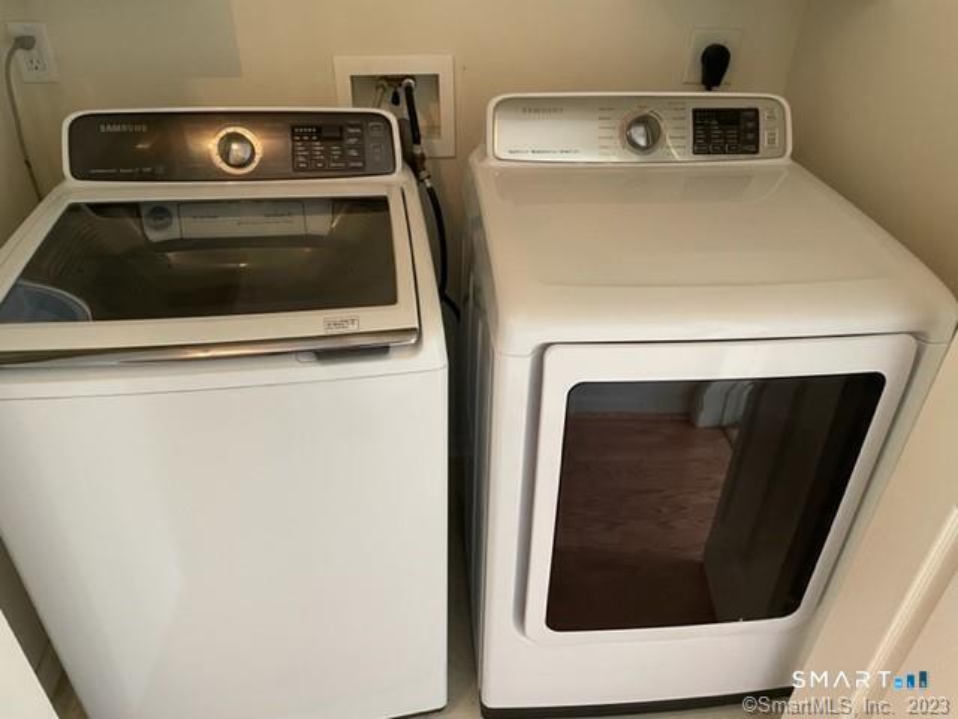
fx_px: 720
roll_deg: -2.2
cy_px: 360
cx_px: 479
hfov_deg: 67.3
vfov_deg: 53.1
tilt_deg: -34.0
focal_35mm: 26
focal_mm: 4.2
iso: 400
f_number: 1.6
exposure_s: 1/60
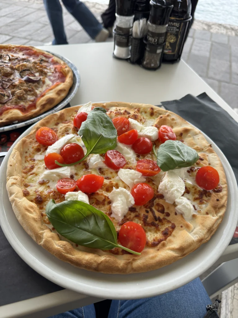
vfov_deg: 71.6
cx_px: 119
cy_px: 159
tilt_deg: -47.8
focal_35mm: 24
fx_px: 220
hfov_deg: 56.8
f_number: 1.78
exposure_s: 1/121
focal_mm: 6.86
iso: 125
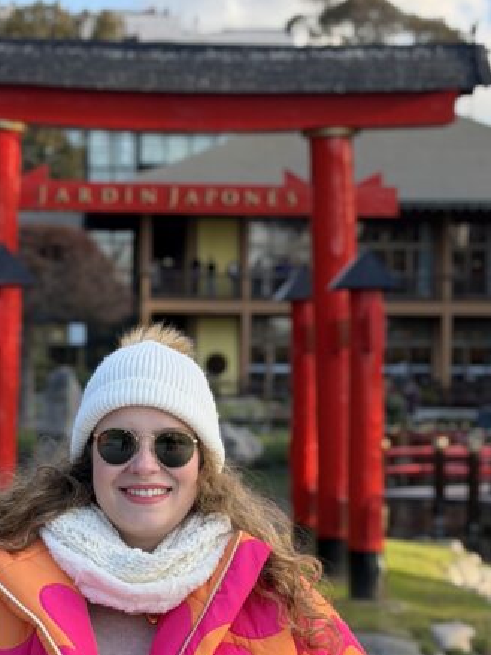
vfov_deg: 17.5
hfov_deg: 13.2
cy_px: 427
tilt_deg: -0.1
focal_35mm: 112
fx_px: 2119
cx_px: 133
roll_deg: -0.6
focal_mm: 6.76
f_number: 1.78
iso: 100
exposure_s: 1/875
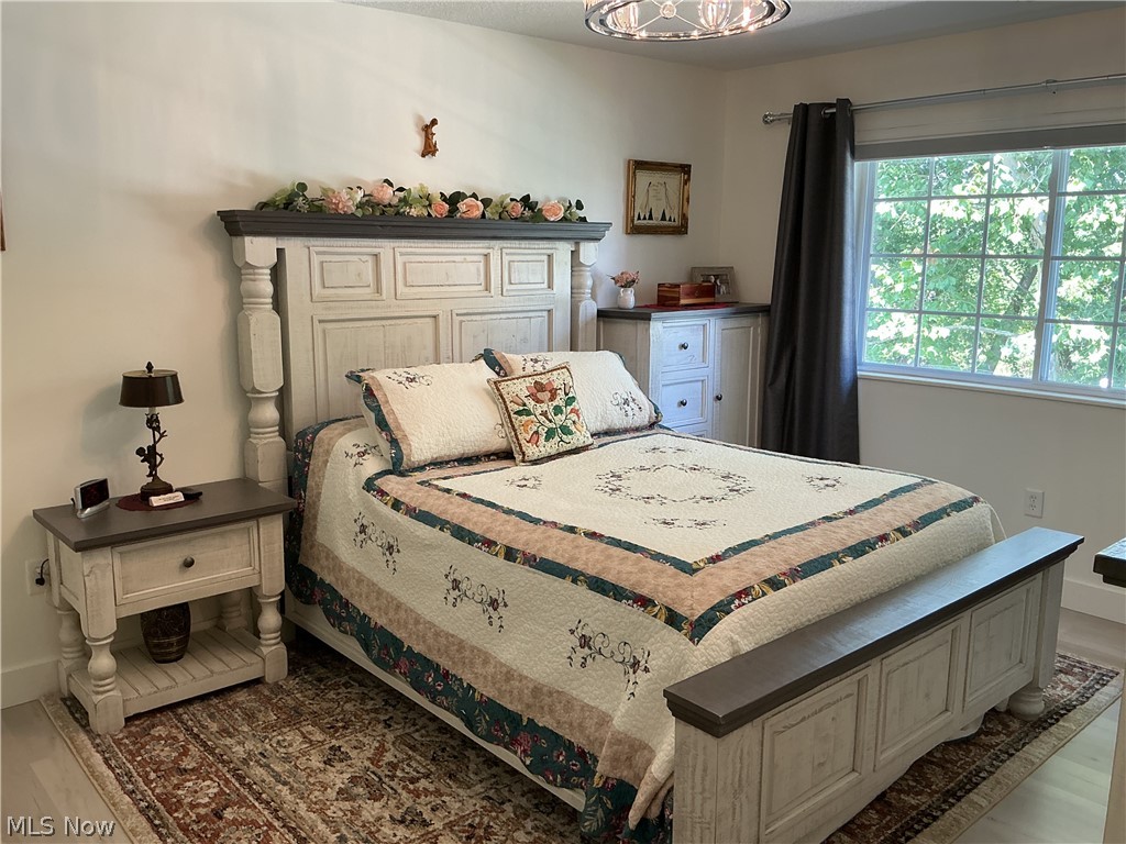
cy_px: 422
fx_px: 943
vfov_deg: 48.2
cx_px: 563
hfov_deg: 61.7
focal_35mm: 29
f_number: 1.8
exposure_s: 1/60
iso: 50
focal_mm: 3
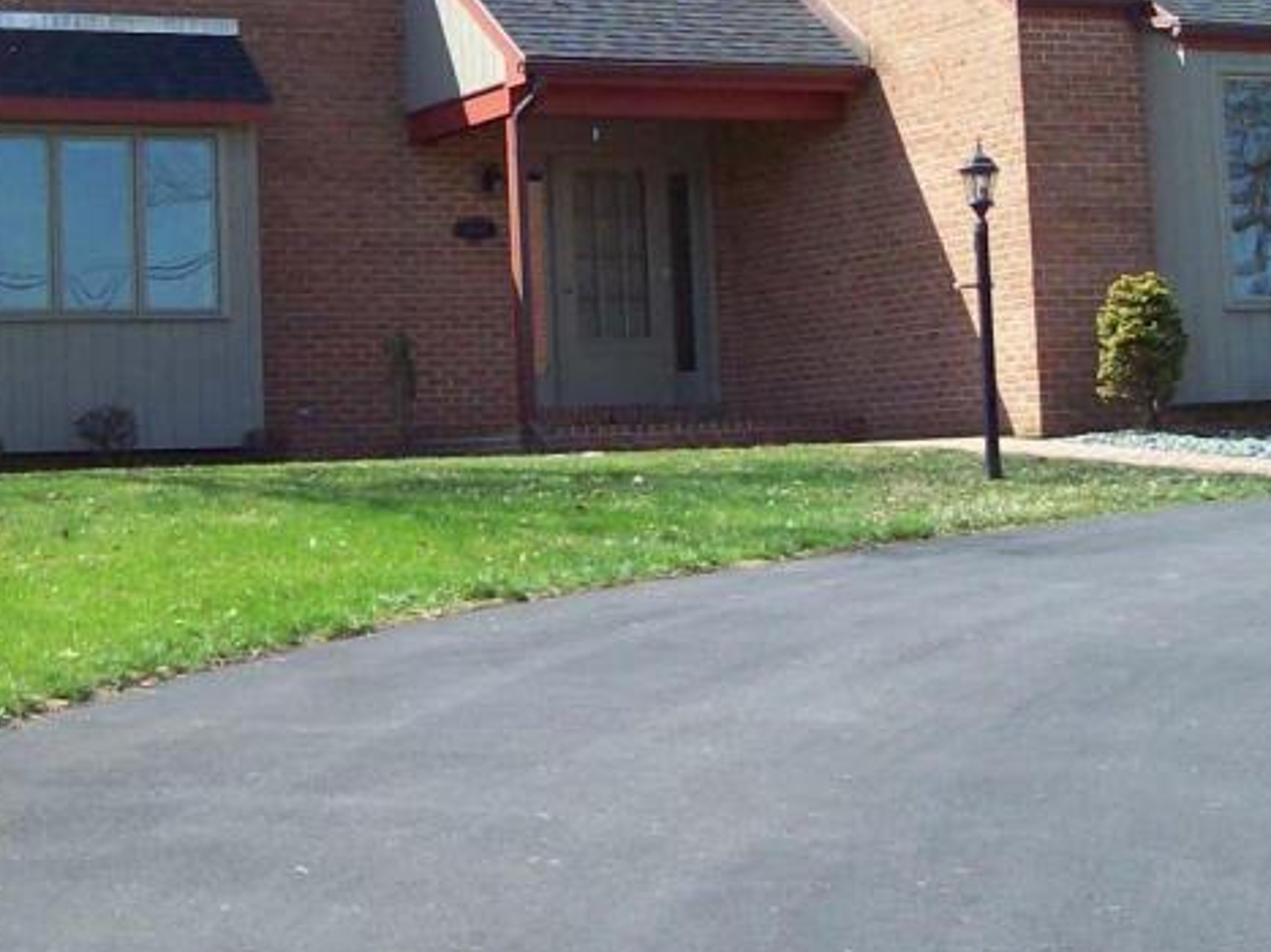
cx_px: 547
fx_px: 2900
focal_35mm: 79
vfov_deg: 18.2
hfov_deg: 24.7
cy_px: 33
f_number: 2.7
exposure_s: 1/736
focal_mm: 6
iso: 80
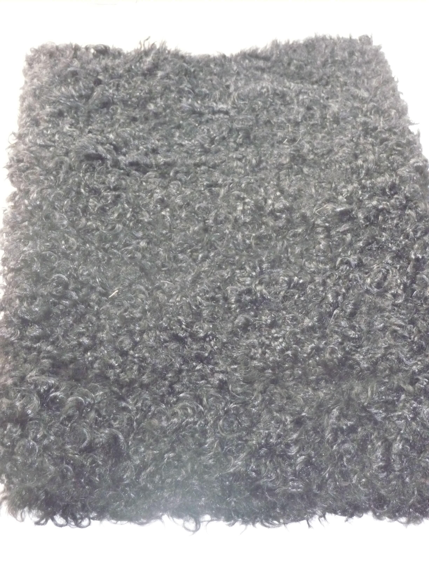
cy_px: 286
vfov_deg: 31.2
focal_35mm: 62
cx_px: 214
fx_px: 1024
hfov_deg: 23.7
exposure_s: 1/30
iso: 800
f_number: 4.5
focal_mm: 10.5
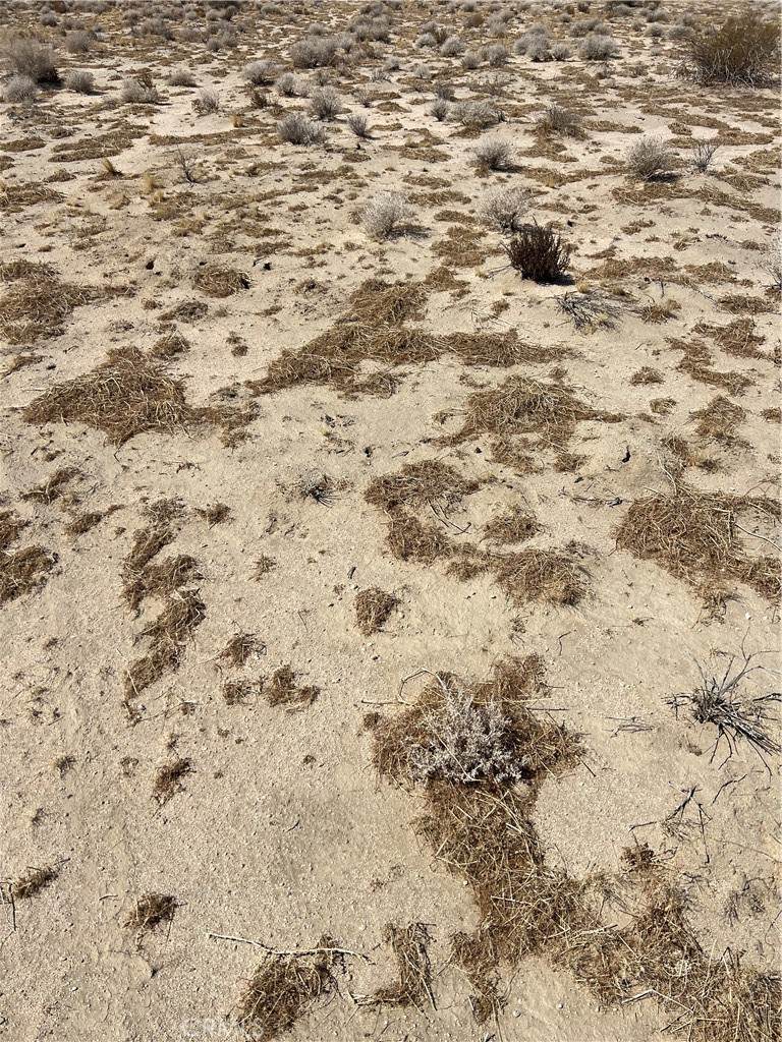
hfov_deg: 53.1
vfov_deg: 67.3
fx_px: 783
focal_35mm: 26
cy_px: 521
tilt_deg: -32.0
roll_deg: +1.2
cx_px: 391
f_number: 1.5
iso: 50
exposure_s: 1/9434
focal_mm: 5.7
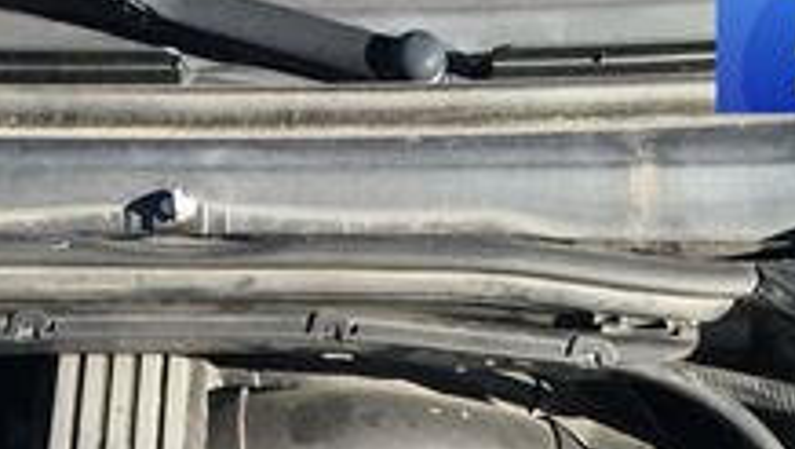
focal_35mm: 116
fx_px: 2447
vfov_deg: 9.5
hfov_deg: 18.2
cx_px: 131
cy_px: 997
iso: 32
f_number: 2.2
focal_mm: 4.15
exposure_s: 1/380
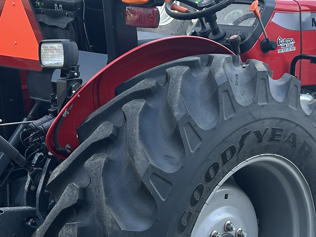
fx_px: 776
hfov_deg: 23.0
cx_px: 168
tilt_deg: -12.0
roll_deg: +0.4
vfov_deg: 17.4
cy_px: 110
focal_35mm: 85
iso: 50
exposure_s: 1/1449
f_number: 1.5
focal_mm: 5.7
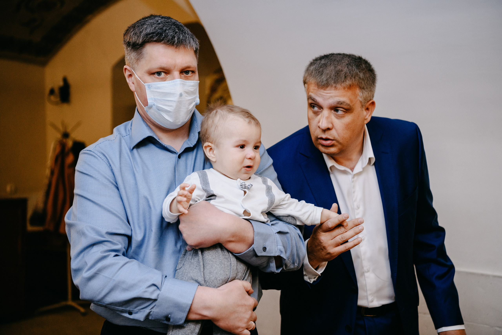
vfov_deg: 24.6
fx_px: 767
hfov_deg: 36.2
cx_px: 251
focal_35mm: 55
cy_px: 168
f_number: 3.5
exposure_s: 1/160
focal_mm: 55
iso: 640
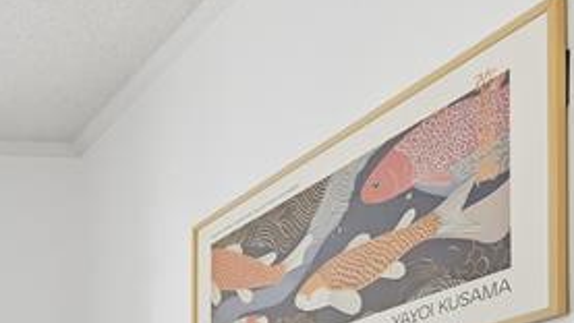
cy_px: 480
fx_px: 883
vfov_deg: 18.5
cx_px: -315
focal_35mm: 58
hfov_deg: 25.6
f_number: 7.1
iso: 1000
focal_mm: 15
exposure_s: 1/5000
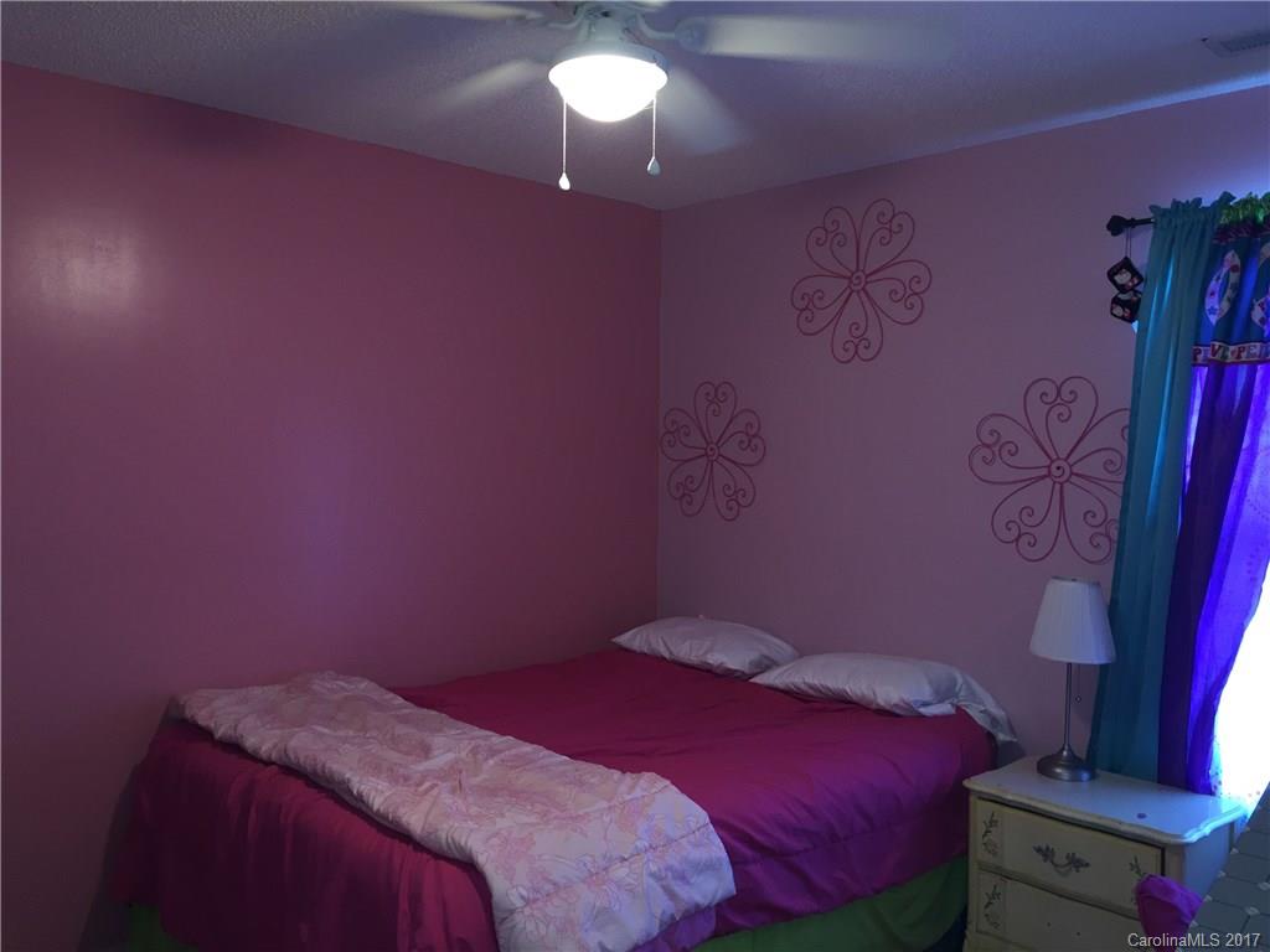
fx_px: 1064
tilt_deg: -1.7
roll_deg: -1.0
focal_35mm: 29
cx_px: 635
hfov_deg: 61.7
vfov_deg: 48.2
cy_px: 476
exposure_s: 1/17
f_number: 2.2
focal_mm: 4.15
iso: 100
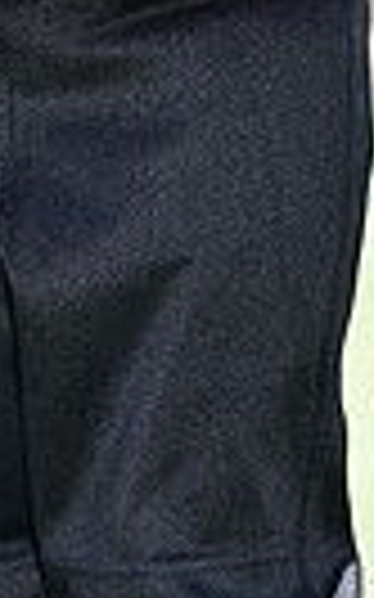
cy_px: -652
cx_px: 61
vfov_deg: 2.4
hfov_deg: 1.5
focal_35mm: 889
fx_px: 14514
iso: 80
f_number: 4.5
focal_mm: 200
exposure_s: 1/200
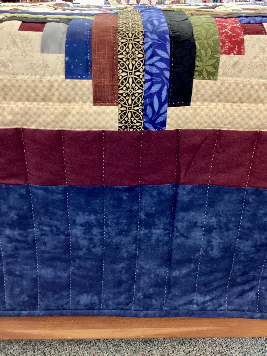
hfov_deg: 45.4
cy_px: 178
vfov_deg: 58.4
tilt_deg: -29.0
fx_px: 319
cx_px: 134
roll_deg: -1.6
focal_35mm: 31
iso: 400
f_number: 2.4
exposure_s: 1/50
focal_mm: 3.3
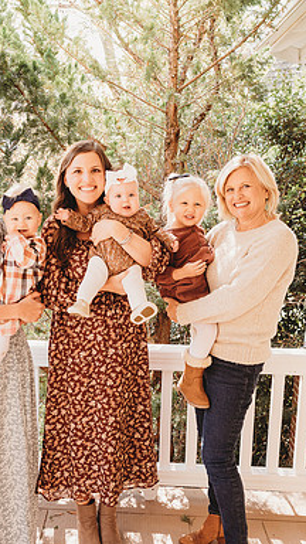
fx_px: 548
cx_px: 96
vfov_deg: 52.8
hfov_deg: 30.9
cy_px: 271
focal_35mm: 38
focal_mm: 24
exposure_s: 1/200
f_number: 4.5
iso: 400
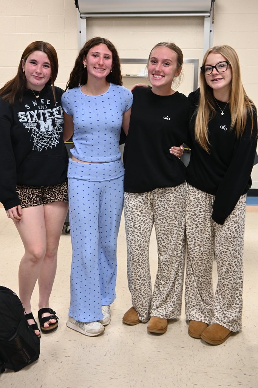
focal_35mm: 42
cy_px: 194
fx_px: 451
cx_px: 129
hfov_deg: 31.9
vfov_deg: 46.4
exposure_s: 1/50
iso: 640
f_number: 4
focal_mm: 28
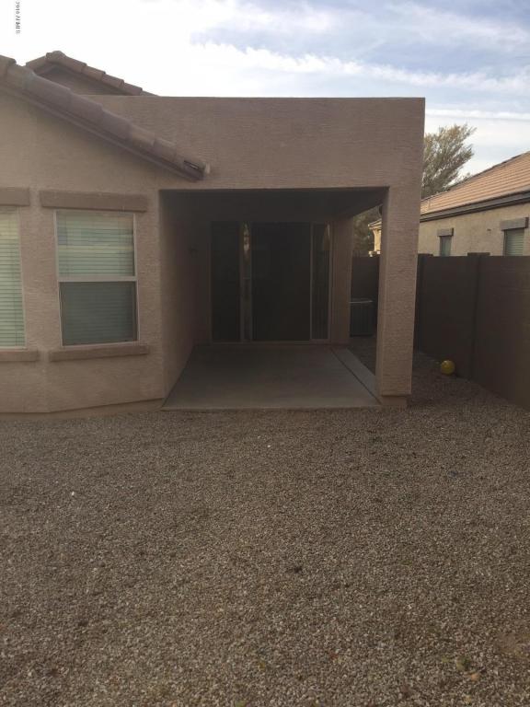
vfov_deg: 61.7
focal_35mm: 29
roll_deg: +0.2
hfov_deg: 48.2
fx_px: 592
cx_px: 265
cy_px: 354
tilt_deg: -8.8
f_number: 2.2
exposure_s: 1/590
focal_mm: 4.15
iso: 32
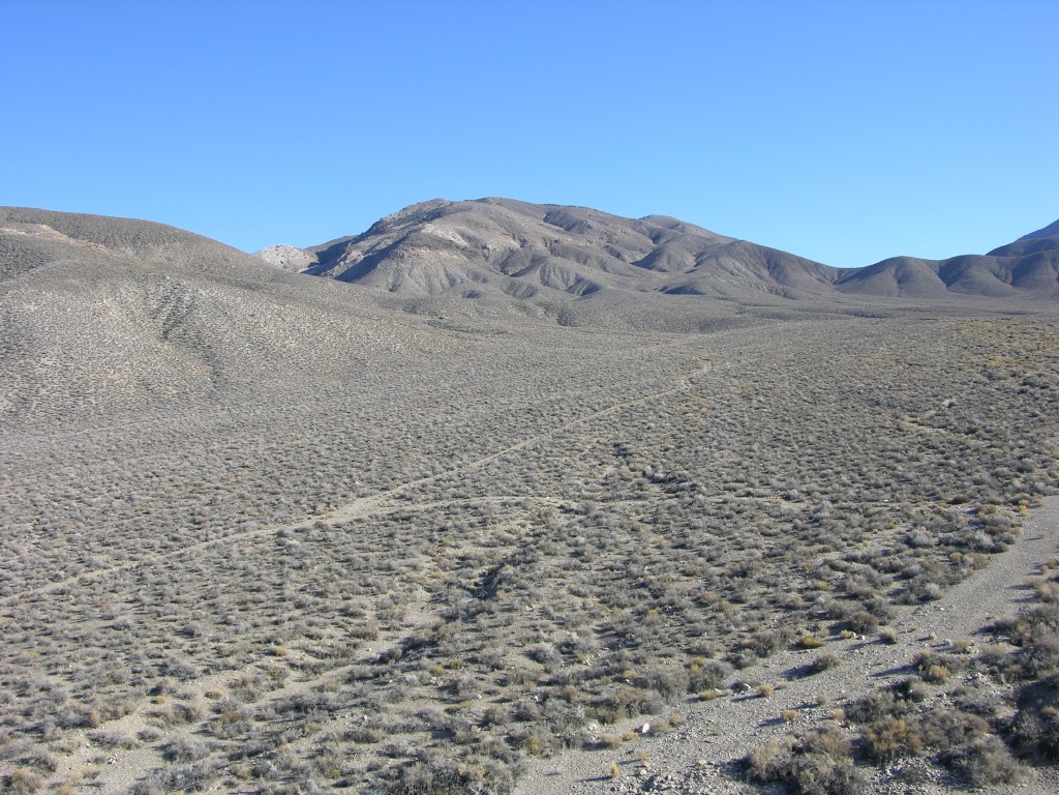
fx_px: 1071
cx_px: 530
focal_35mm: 35
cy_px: 398
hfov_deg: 52.6
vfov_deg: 40.7
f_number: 5
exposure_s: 1/208
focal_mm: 8.9
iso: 50
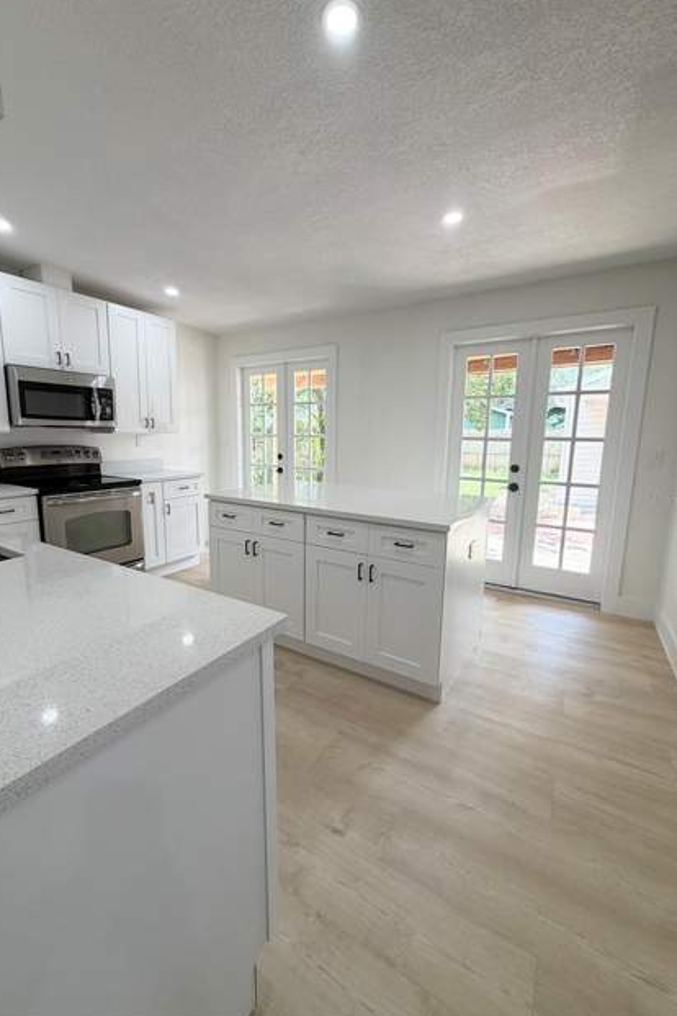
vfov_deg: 100.4
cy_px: 499
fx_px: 423
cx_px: 316
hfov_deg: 77.2
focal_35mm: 15
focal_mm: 2.22
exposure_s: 1/120
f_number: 2.2
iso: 80
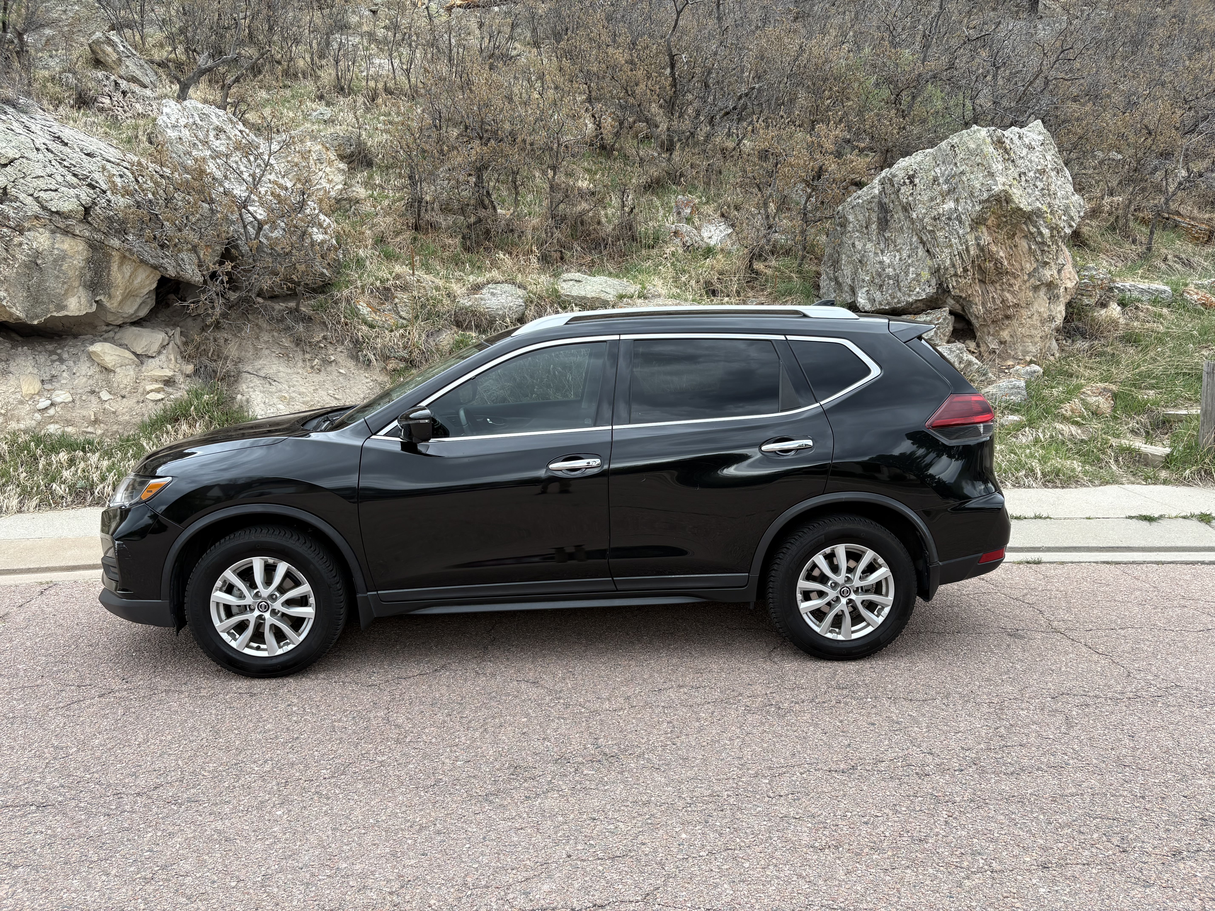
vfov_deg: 53.1
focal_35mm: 26
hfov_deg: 67.3
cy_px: 456
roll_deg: +2.1
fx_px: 913
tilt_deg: -8.6
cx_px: 608
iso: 50
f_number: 1.6
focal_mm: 5.96
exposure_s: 1/447
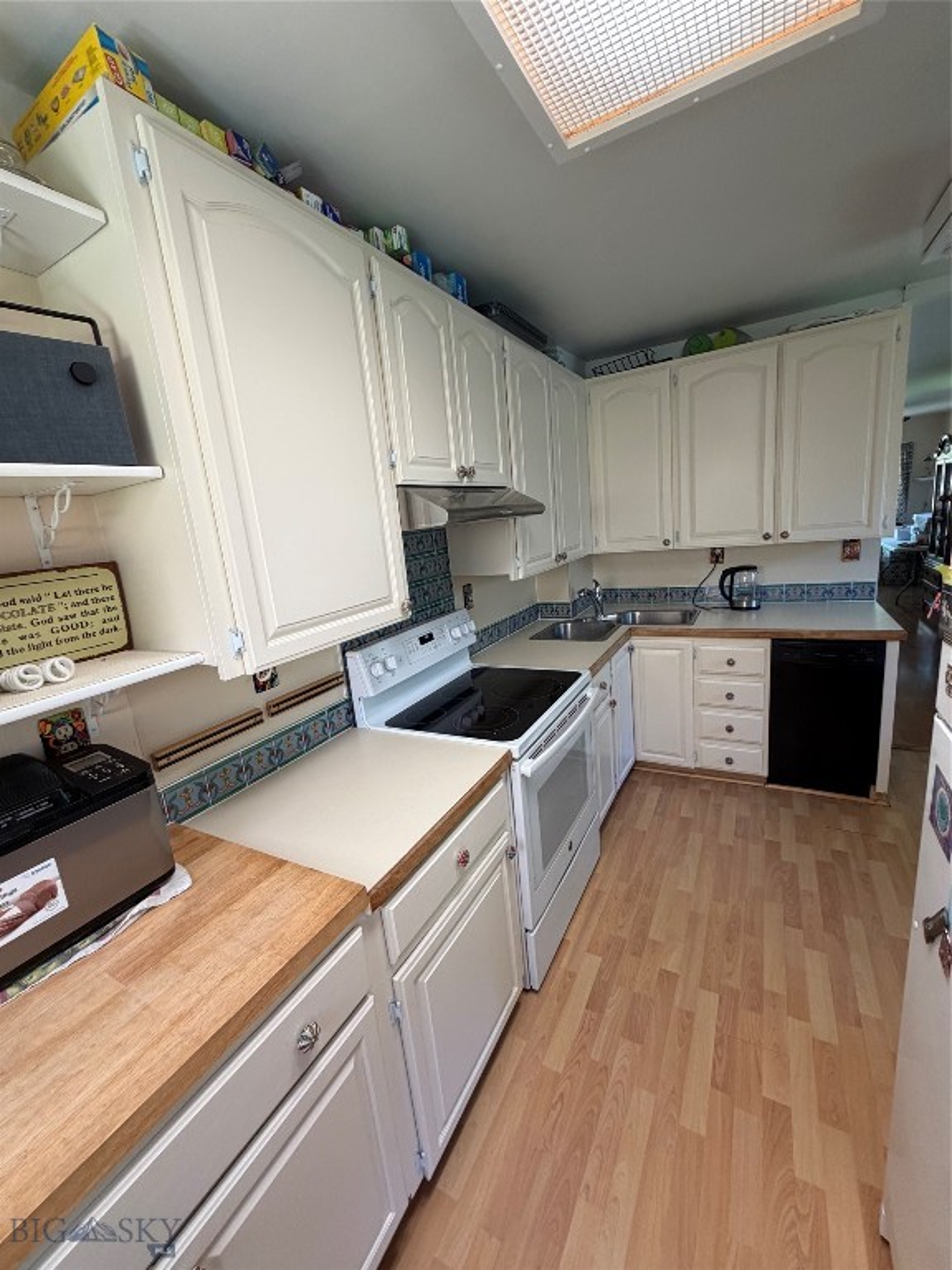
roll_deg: +5.3
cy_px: 635
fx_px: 513
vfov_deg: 102.1
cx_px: 476
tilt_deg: -12.4
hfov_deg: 85.7
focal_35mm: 14
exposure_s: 1/120
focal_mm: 2.22
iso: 200
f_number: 2.2
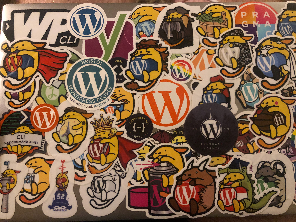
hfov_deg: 63.4
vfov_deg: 49.7
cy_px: 111
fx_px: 239
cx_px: 148
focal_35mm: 28
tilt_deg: -63.9
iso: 100
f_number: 1.8
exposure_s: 1/4
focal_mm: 4
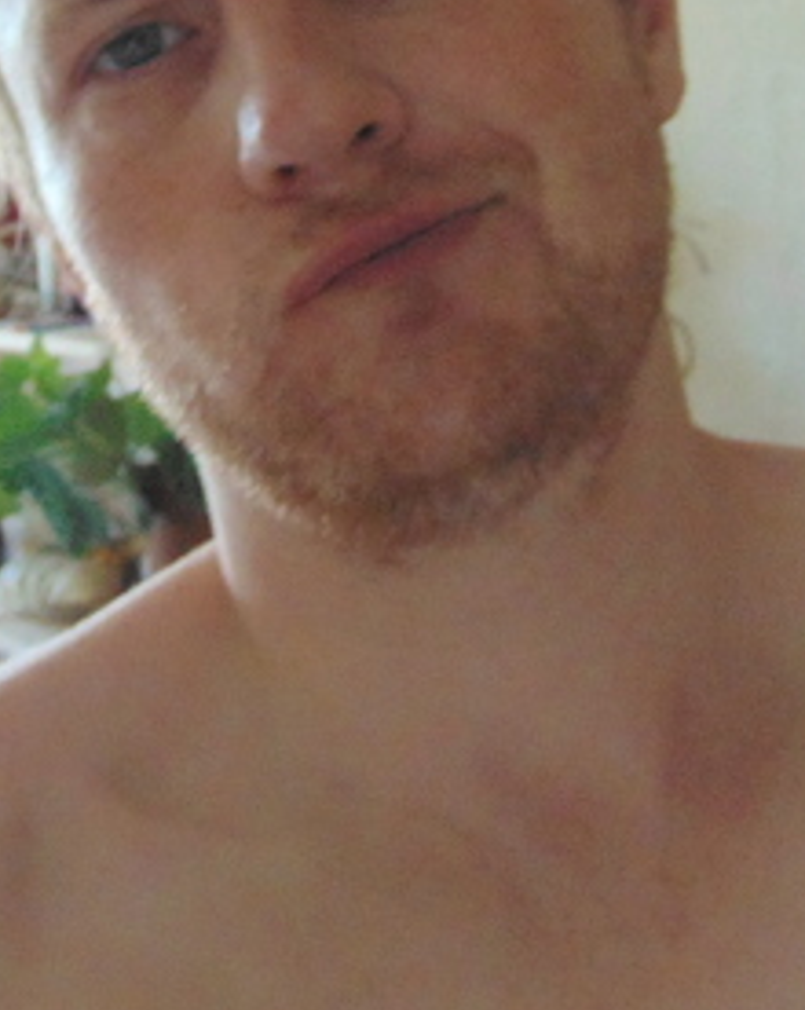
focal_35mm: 62
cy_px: 214
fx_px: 1851
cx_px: 267
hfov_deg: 24.4
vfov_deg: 29.9
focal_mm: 4.5
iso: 320
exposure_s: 1/30
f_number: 3
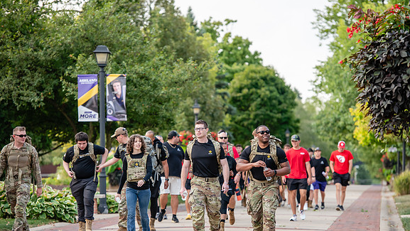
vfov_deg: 7.7
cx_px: 205
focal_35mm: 158
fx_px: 1718
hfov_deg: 13.6
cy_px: 135
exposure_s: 1/320
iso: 500
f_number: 4
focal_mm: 150
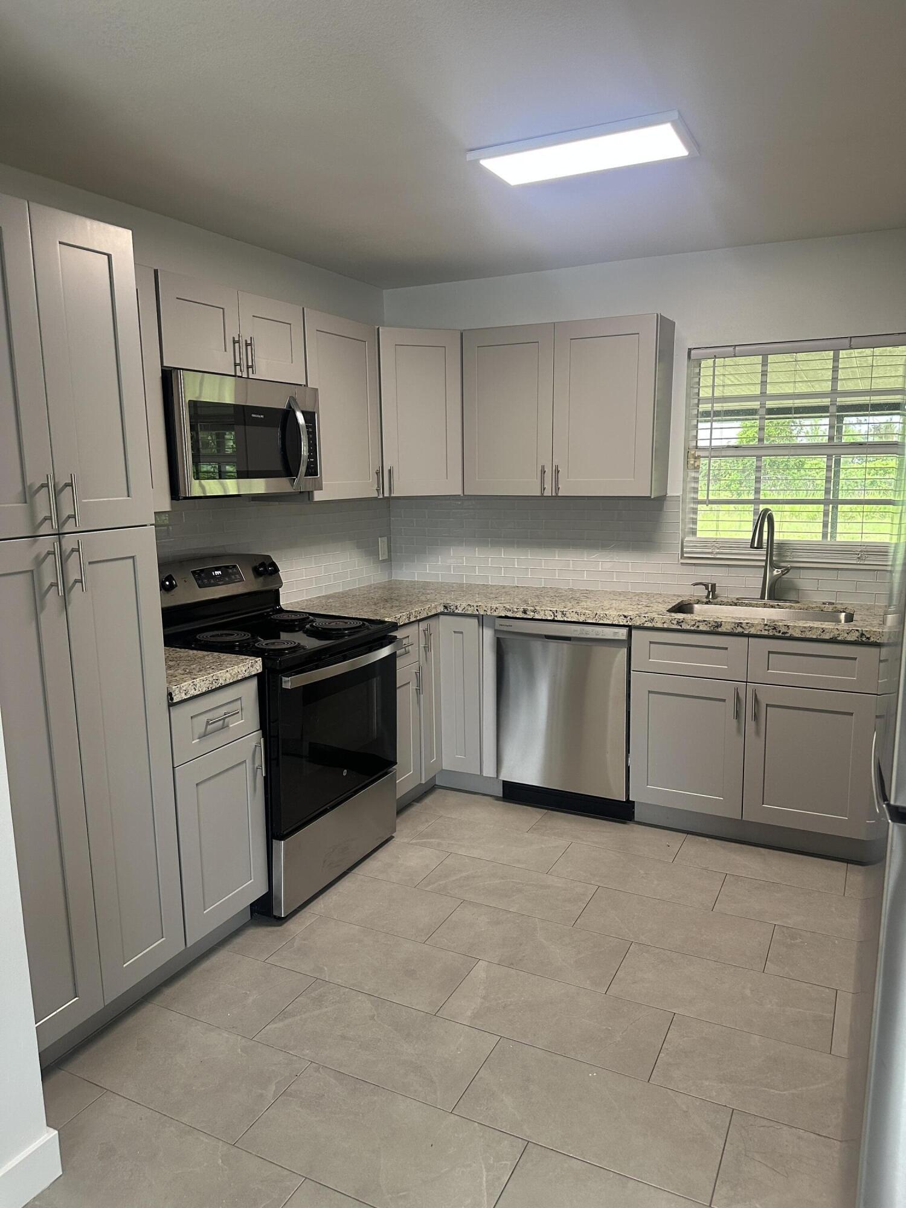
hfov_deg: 56.8
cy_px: 604
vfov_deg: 71.6
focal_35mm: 24
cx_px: 453
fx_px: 838
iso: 200
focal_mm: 6.86
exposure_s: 1/60
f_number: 1.78
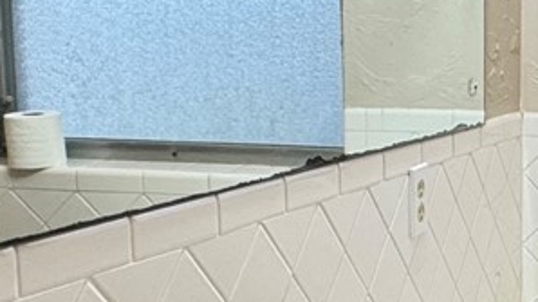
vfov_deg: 14.7
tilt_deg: -8.6
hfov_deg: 22.7
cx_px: 728
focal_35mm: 82
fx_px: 1169
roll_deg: -1.5
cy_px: 193
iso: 200
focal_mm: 2.22
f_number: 2.2
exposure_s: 1/60
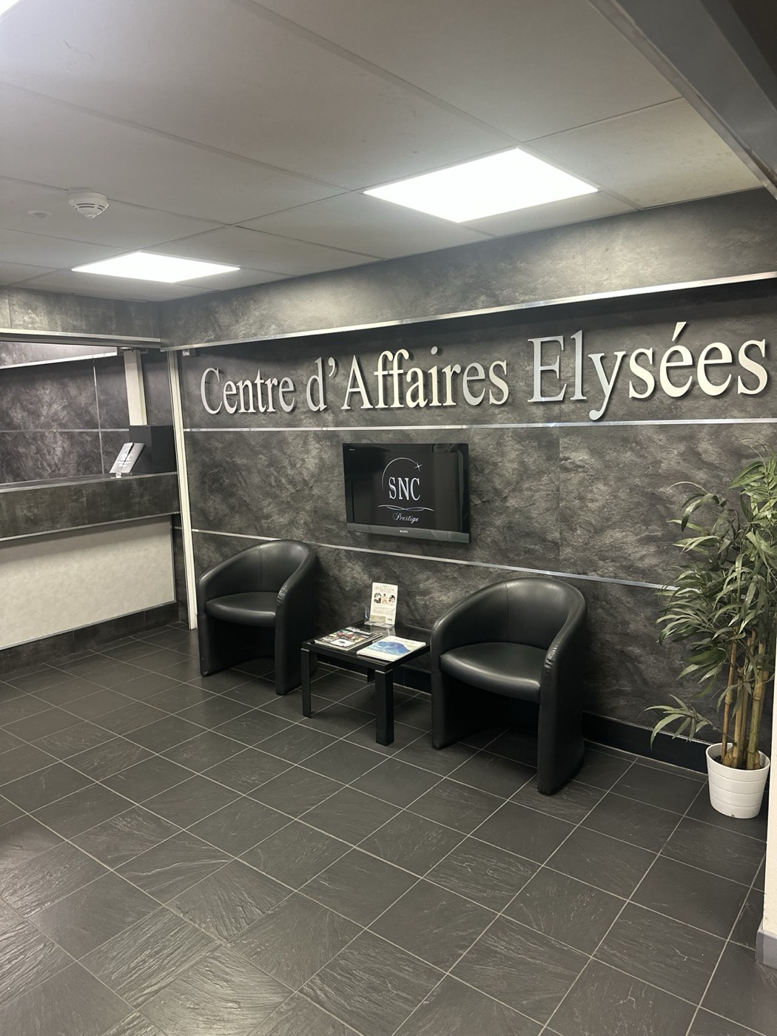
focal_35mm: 24
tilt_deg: -7.6
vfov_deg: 71.6
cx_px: 388
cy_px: 518
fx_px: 718
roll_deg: +1.4
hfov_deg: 56.8
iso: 250
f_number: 1.78
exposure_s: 1/50
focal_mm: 6.86
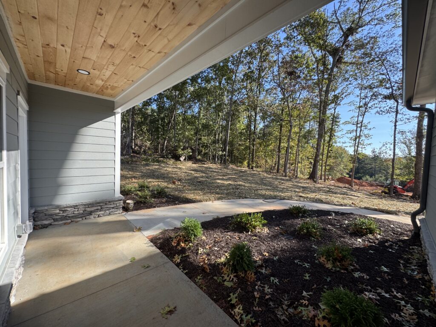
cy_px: 164
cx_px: 218
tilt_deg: -1.5
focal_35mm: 14
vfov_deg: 85.7
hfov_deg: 102.1
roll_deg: -1.6
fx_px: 176
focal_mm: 2.22
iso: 40
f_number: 2.2
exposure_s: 1/346
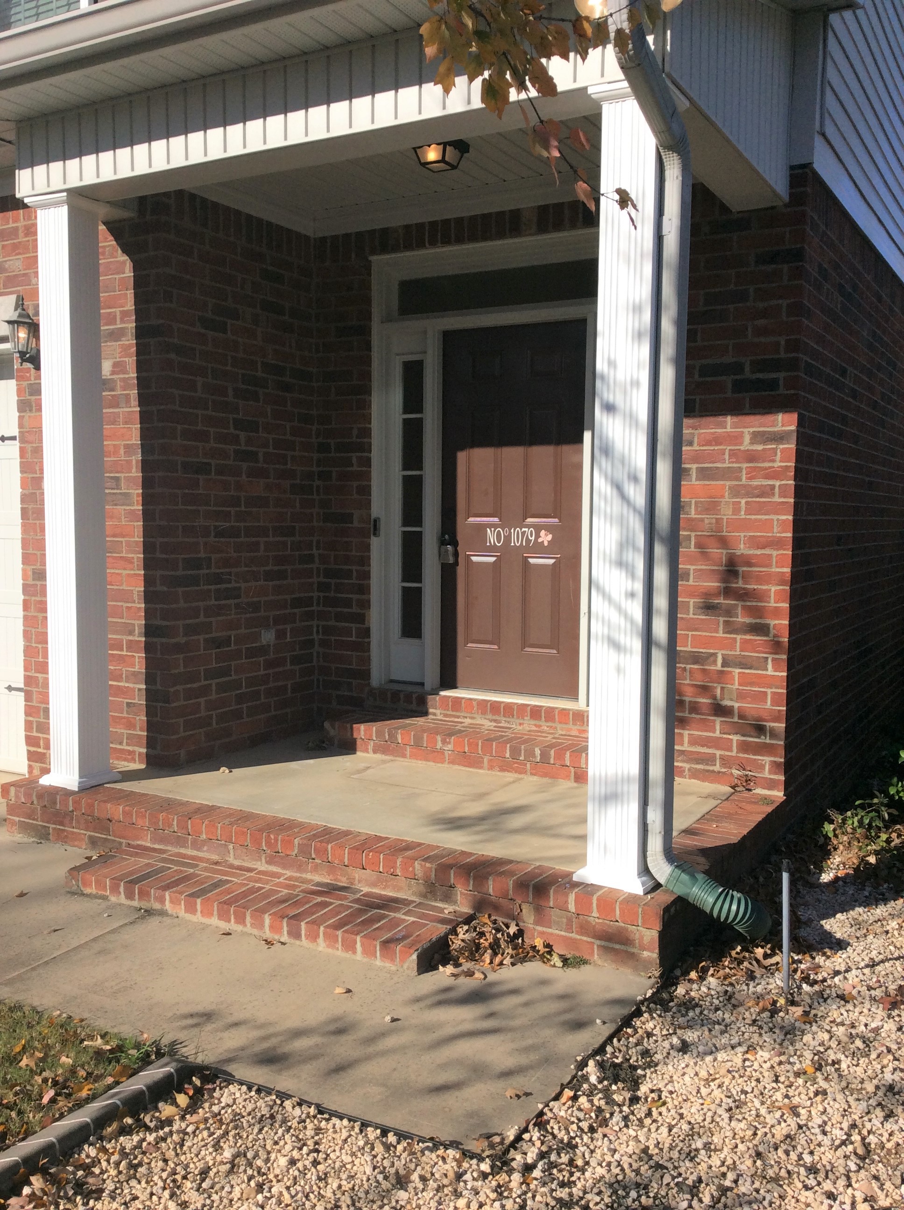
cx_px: 452
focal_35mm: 32
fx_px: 1117
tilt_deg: -5.7
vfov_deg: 56.9
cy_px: 605
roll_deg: +0.7
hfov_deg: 44.1
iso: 32
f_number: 2.4
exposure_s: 1/1845
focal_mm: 3.3
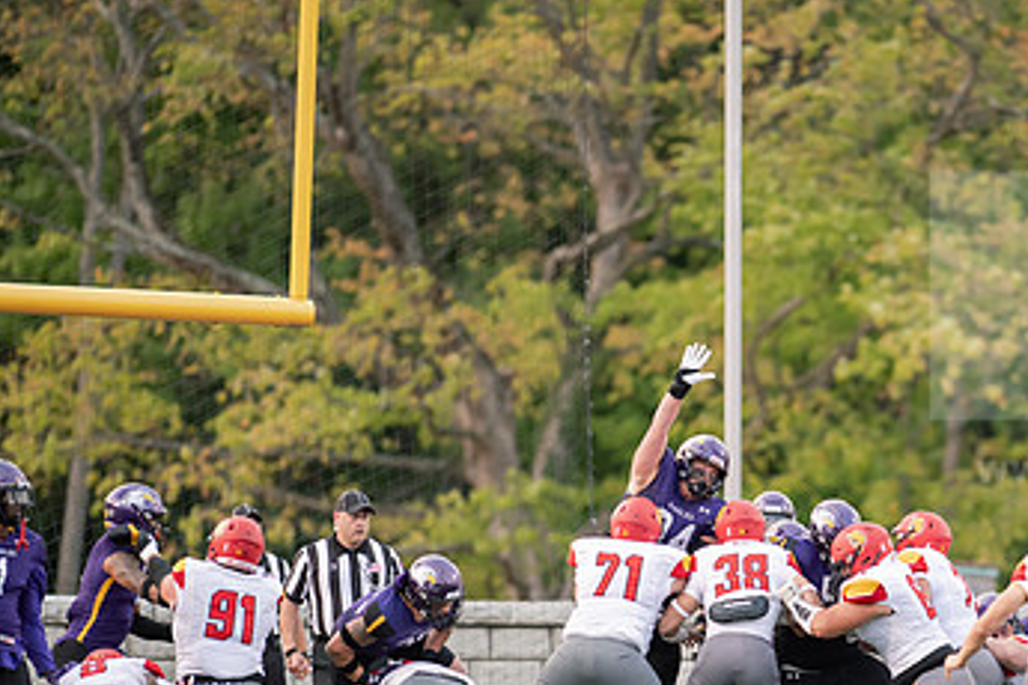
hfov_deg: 4.1
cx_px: 840
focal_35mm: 505
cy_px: 532
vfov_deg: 2.7
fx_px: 14419
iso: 1250
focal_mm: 300
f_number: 2.8
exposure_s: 1/640
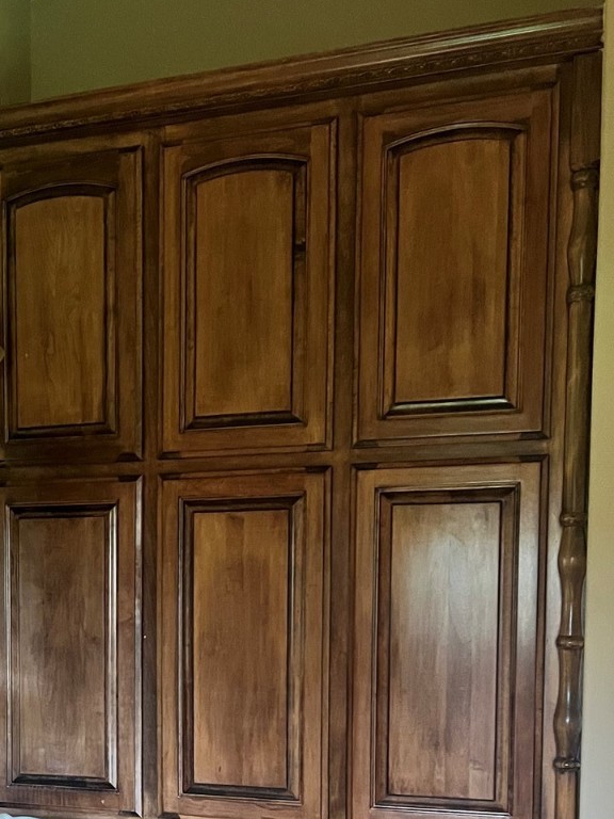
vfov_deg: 35.4
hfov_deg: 27.1
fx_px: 1230
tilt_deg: -2.1
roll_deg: +2.0
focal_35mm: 52
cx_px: 68
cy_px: 675
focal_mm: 5.7
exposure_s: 1/40
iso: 640
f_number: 1.5
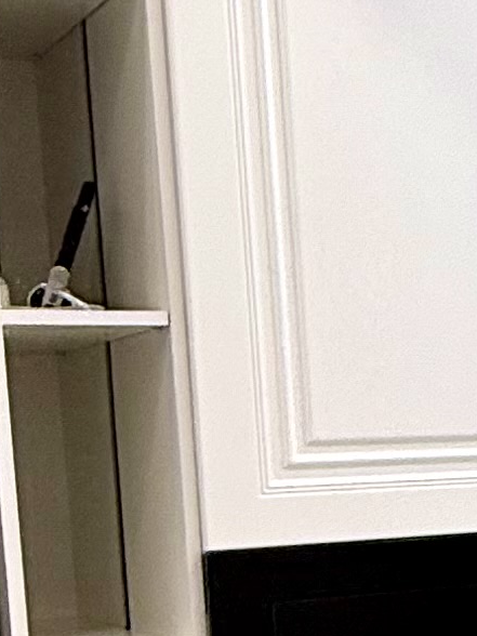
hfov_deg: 12.6
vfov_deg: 20.1
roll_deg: +2.3
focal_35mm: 96
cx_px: 1084
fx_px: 1764
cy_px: 545
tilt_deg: -3.8
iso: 64
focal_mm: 2.22
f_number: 2.2
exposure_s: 1/208
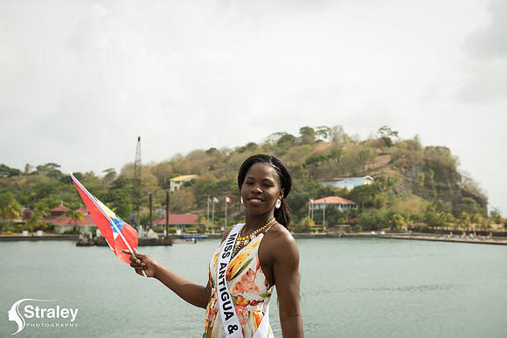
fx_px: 817
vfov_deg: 23.4
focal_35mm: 58
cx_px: 254
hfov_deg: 34.5
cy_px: 169
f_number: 7.1
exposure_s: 1/160
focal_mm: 58
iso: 100
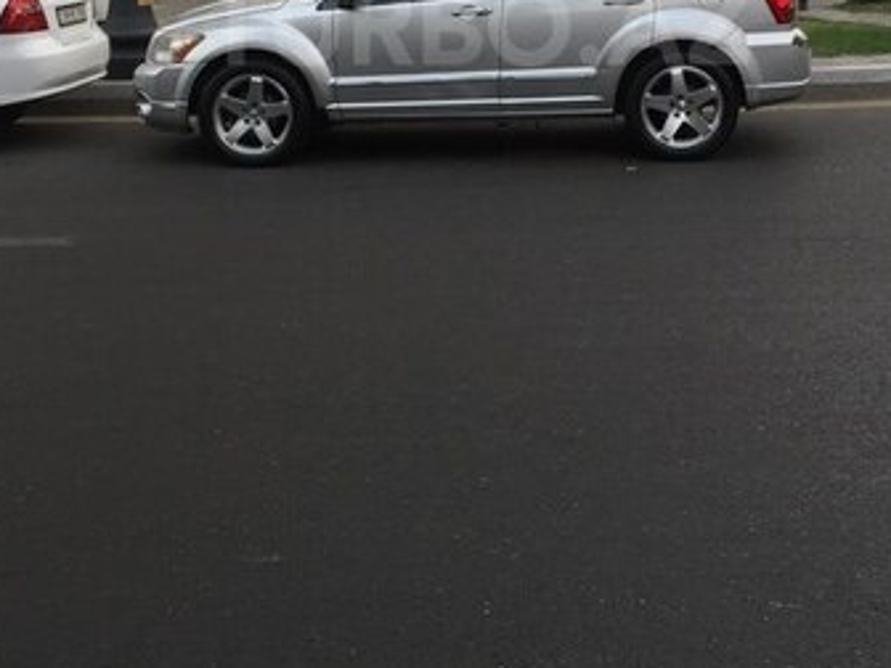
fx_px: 1467
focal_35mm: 57
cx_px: 477
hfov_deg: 33.8
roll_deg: -1.6
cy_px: 25
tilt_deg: -4.3
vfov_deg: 24.7
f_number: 2.2
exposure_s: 1/100
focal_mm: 4.15
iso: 40
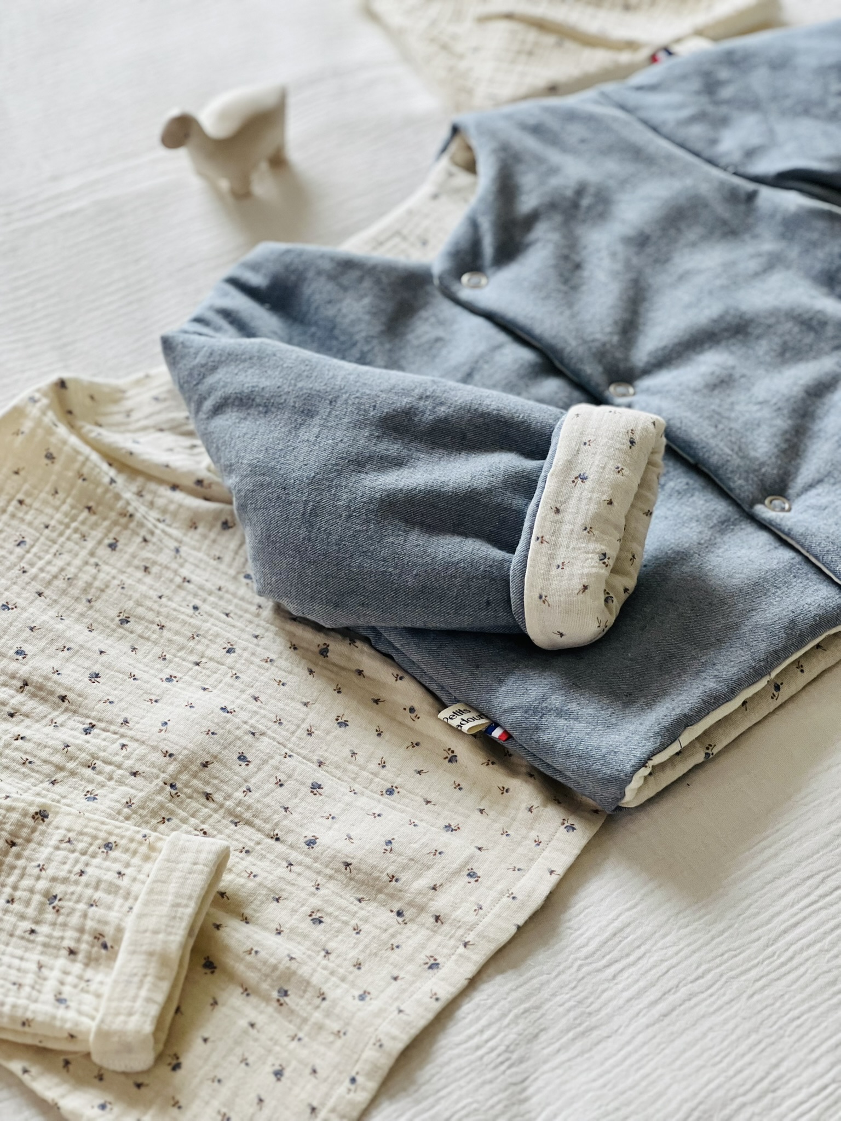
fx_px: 2494
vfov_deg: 25.3
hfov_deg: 19.1
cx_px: 420
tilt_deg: -46.4
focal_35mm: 77
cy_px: 560
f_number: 2.8
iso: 200
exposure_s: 1/40
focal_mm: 9
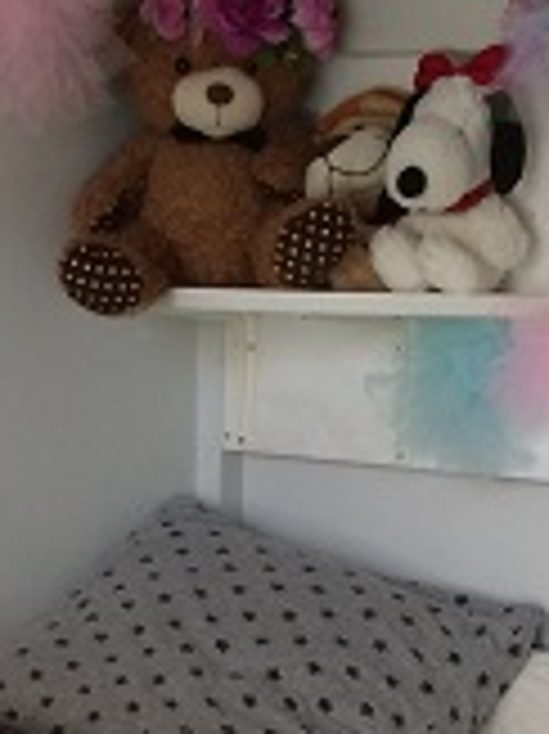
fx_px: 2012
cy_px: 907
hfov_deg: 15.5
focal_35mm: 95
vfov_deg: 19.3
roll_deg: +0.1
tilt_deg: -16.9
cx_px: 266
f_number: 2.2
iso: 100
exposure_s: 1/30
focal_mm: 4.15
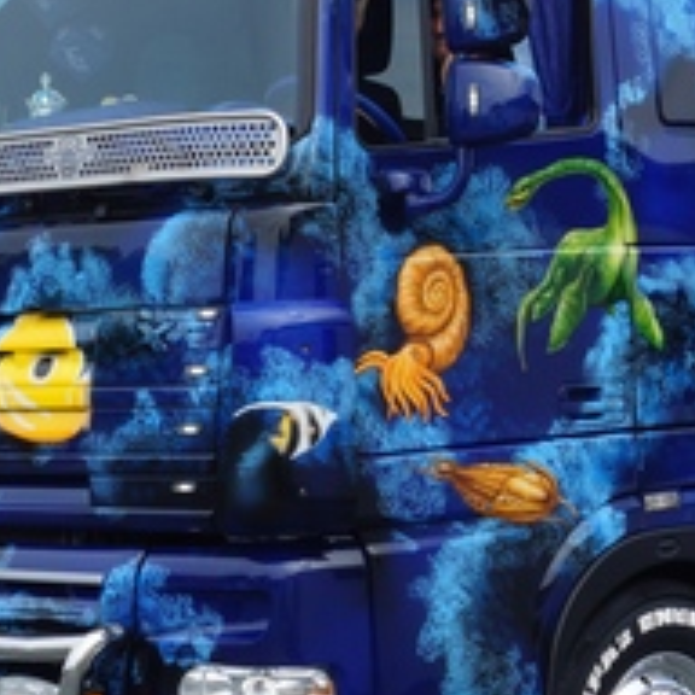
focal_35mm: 117
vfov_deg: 14.9
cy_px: 244
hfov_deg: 14.6
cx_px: 709
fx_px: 2658
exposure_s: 1/125
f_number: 13
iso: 100
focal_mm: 22
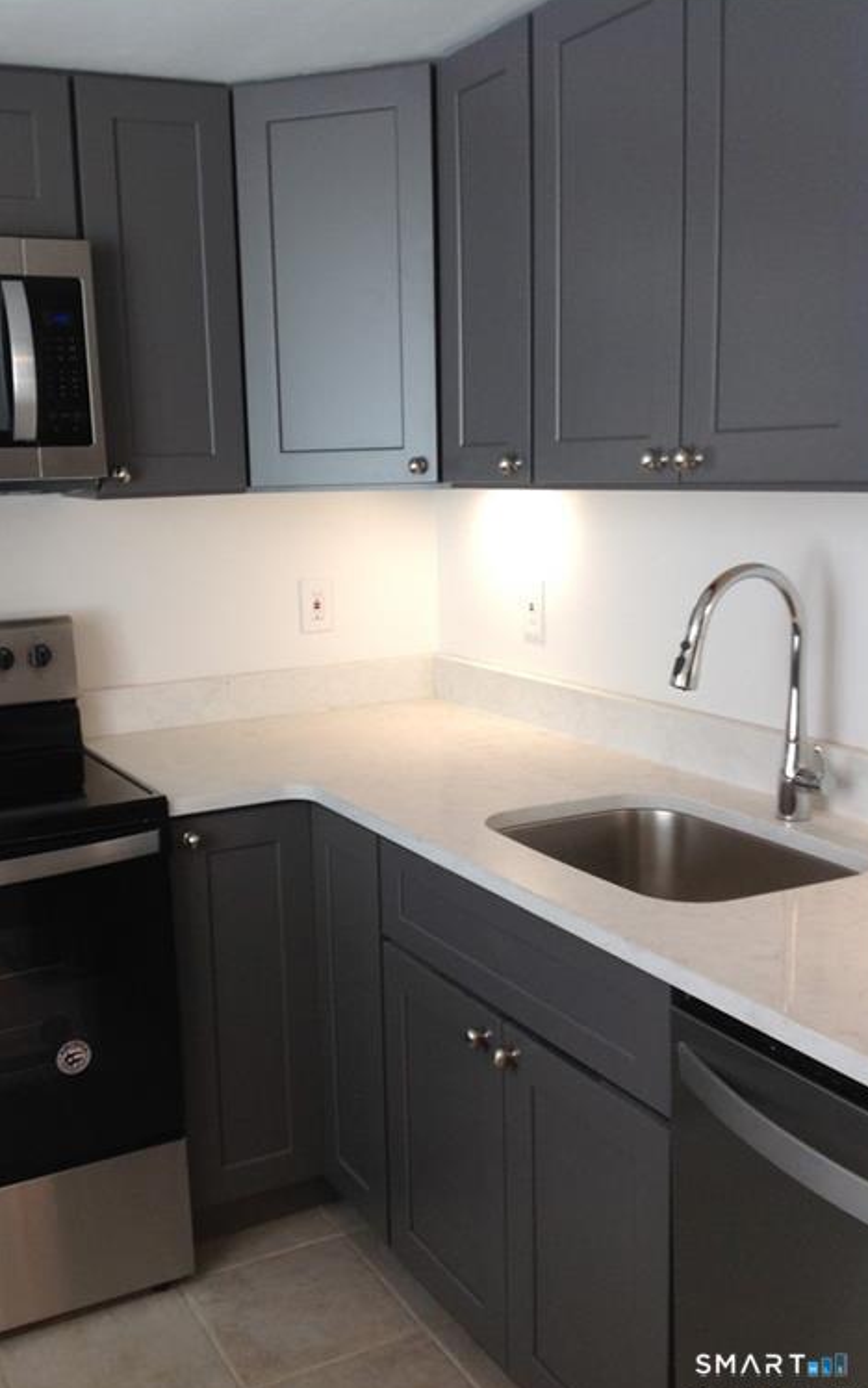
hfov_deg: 33.5
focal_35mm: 38
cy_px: 700
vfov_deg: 51.5
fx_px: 1437
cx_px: 351
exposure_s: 1/30
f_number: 2.4
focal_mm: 4.28
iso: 50
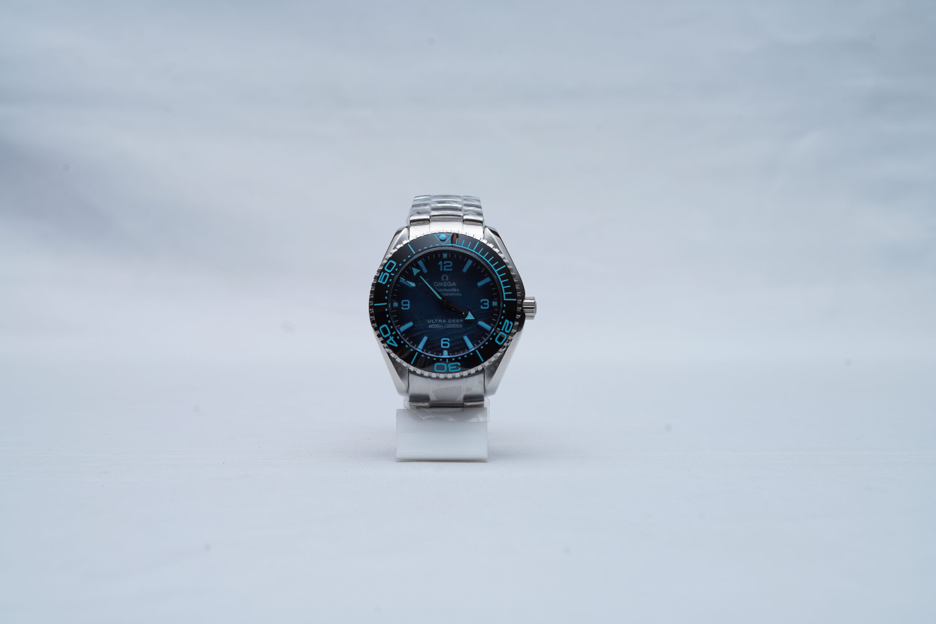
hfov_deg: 39.6
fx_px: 1300
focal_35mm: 50
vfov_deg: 27.0
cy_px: 312
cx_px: 468
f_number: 9
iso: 125
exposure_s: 1/160
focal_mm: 50
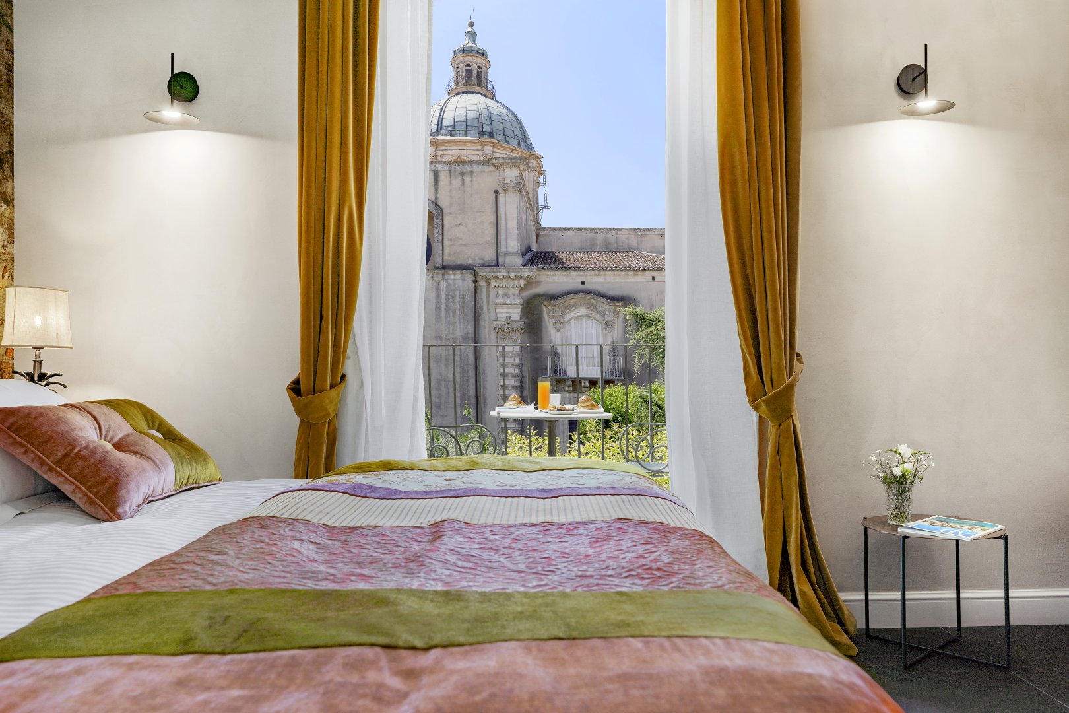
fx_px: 831
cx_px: 534
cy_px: 356
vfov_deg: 46.4
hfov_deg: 65.5
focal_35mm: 28
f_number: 8
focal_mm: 28
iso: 100
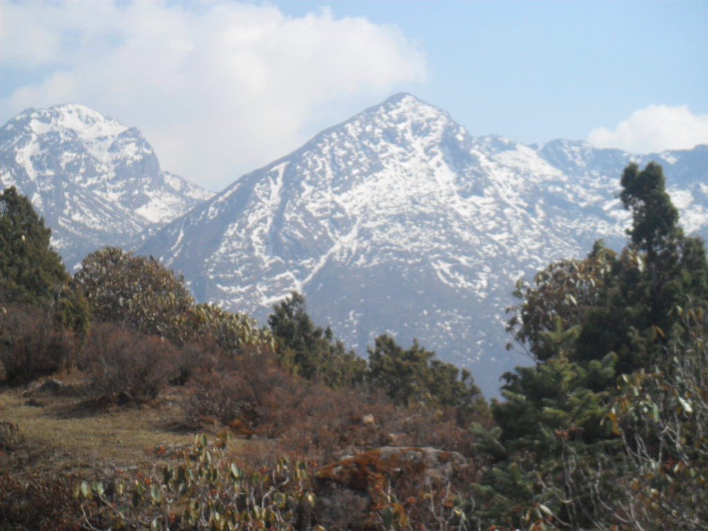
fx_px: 2148
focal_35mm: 105
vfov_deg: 14.1
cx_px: 354
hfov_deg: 18.7
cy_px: 266
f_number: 5.6
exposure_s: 1/350
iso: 80
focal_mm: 18.9
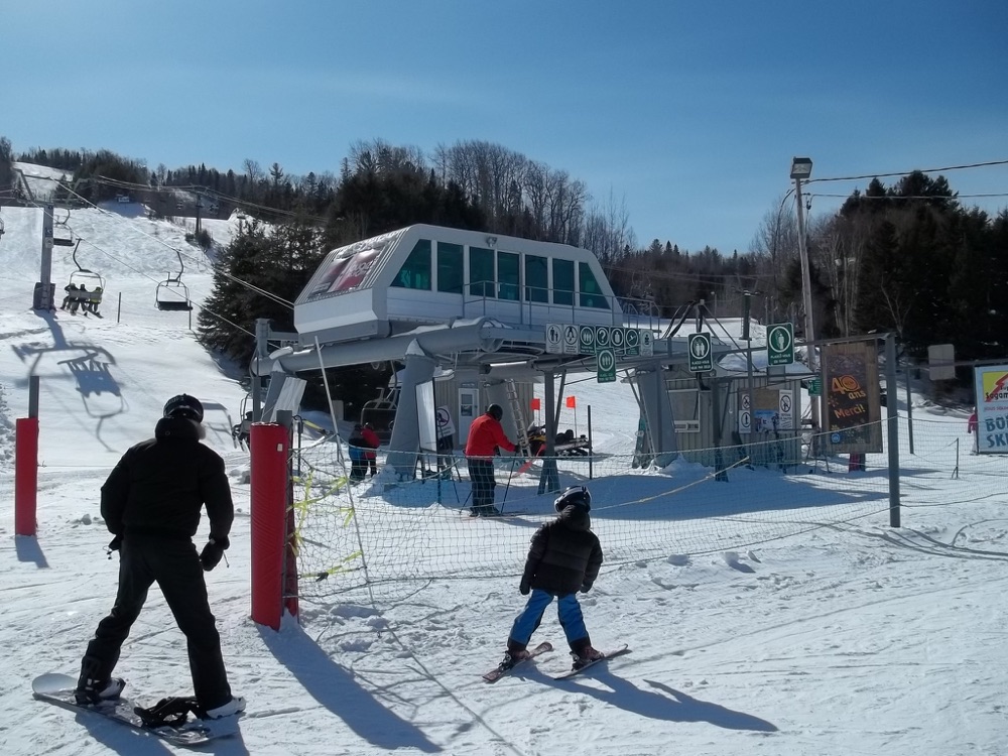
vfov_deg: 42.9
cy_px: 378
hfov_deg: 55.4
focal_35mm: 33
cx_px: 504
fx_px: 961
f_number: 8
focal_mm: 5.9
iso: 64
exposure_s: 1/500
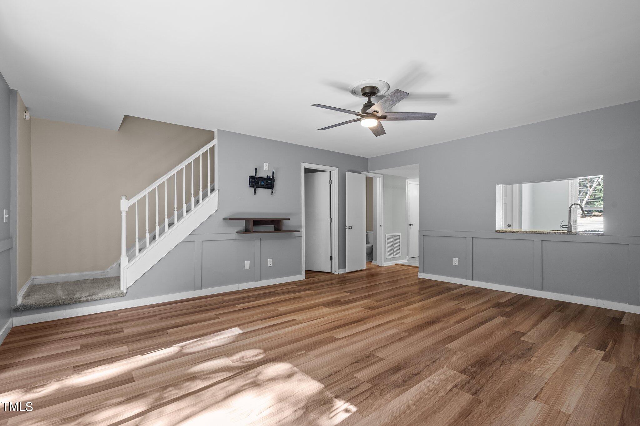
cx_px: 320
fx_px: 284
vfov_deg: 73.7
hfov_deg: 96.7
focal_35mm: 16
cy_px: 213
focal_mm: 16
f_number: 8
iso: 400
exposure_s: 1/1.43
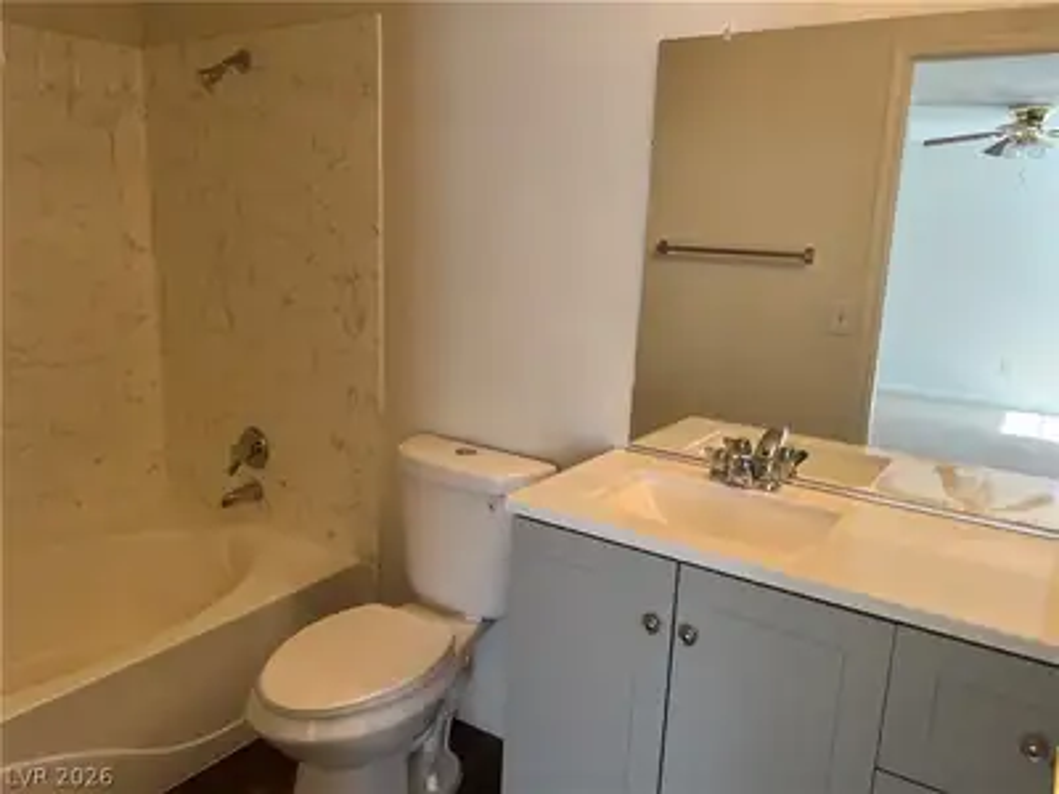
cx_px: 530
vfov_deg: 53.1
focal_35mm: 26
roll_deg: -2.0
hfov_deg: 67.3
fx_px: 795
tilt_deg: -11.6
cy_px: 397
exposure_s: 1/120
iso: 100
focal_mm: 5.7
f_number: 1.5
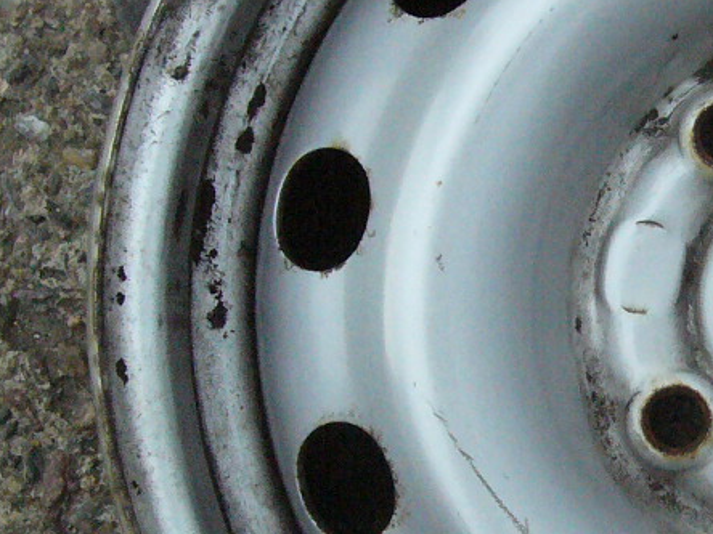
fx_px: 2080
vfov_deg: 14.6
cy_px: 303
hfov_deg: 18.6
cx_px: 809
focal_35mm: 101
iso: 400
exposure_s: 1/400
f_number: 5.6
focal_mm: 5.8
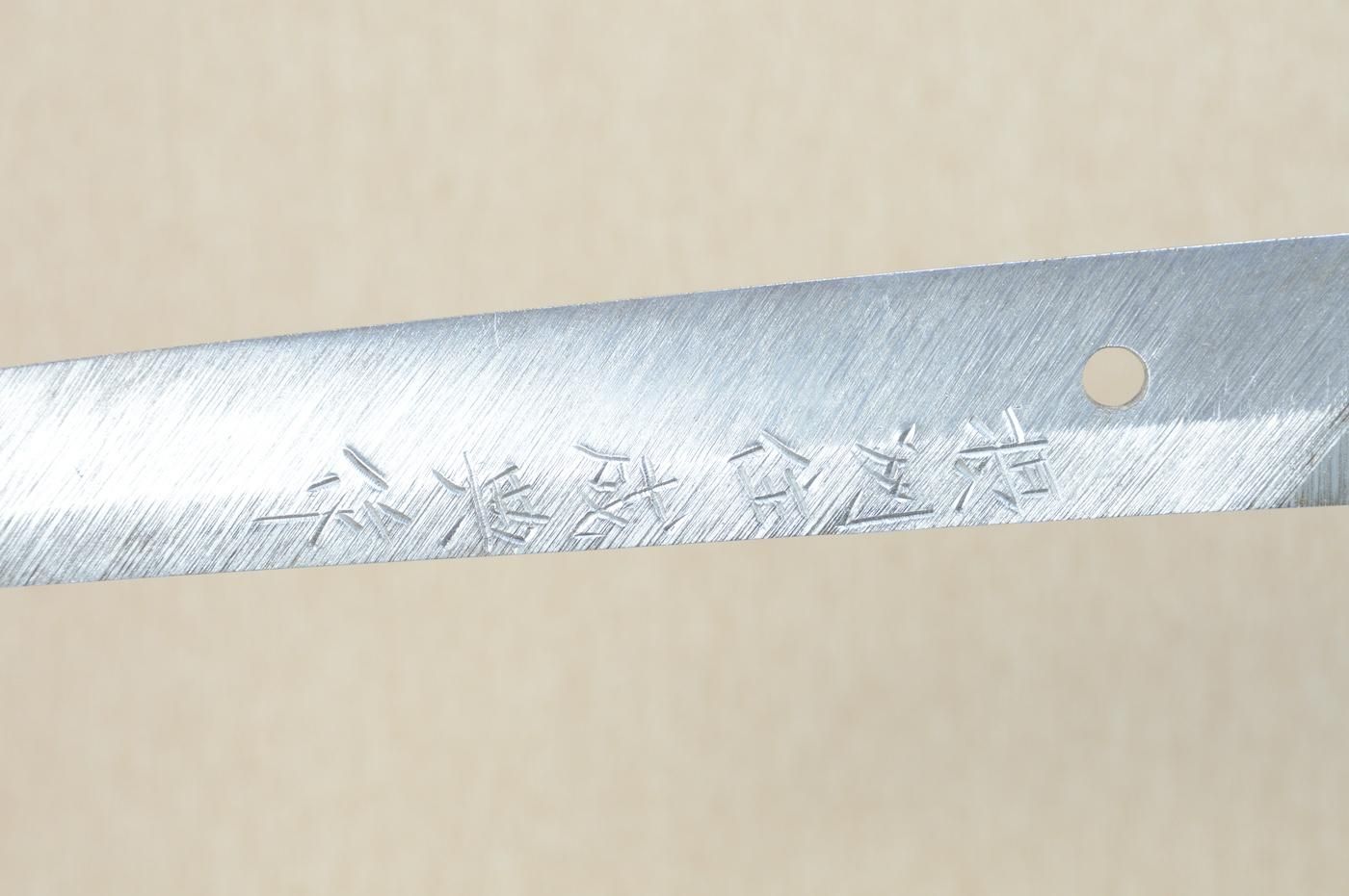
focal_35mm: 135
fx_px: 5054
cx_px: 674
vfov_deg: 10.1
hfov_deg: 15.2
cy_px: 448
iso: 400
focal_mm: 90
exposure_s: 1/2
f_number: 11
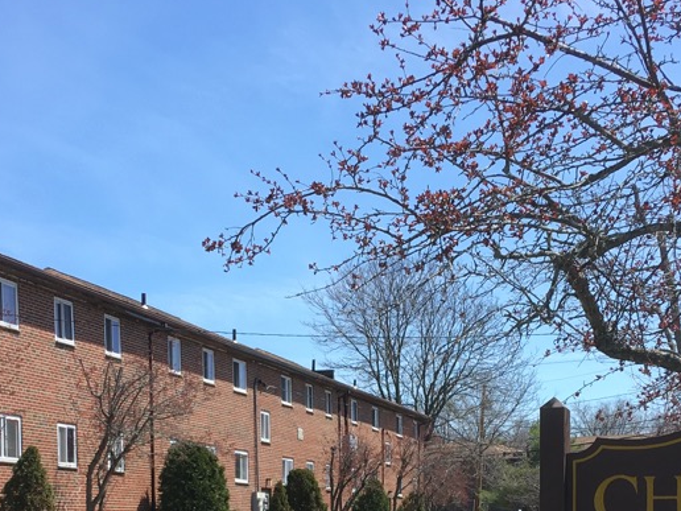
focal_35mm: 72
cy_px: 532
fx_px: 1416
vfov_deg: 19.7
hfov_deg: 27.0
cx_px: 360
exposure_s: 1/761
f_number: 2.2
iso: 25
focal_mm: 4.15
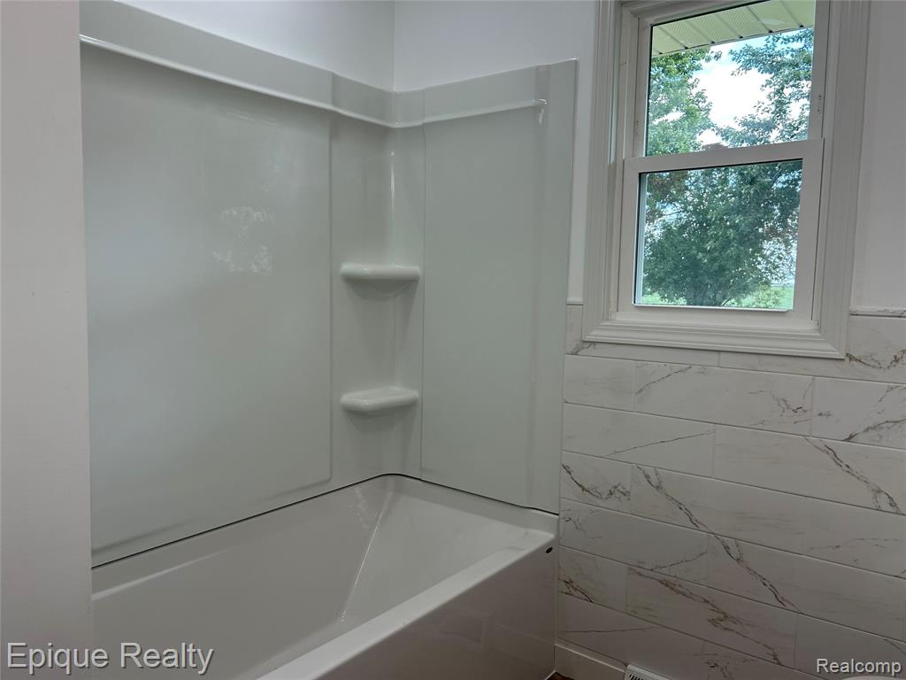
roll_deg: -0.7
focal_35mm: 26
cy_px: 340
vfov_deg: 53.1
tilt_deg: -5.4
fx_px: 680
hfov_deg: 67.3
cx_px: 453
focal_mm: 5.7
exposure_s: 1/216
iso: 50
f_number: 1.5
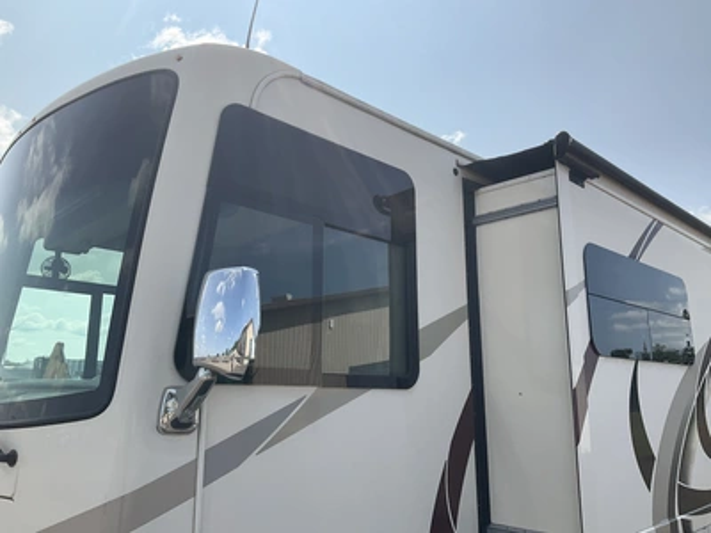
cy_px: 266
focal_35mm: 29
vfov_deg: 48.2
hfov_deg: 61.7
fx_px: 596
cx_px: 356
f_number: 1.8
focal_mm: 3
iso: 25
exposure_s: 1/1534
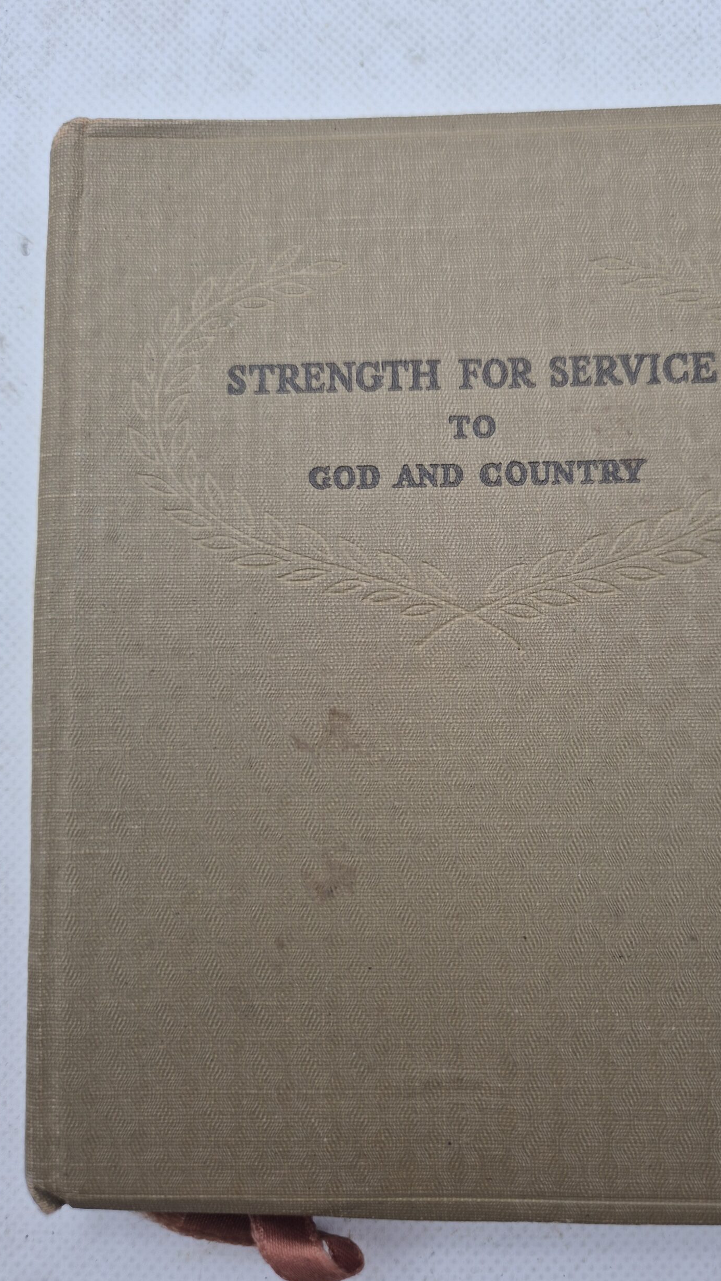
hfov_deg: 43.8
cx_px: 475
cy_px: 639
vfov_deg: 71.9
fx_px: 884
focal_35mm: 26
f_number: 1.8
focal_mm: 5.4
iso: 25
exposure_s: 1/239
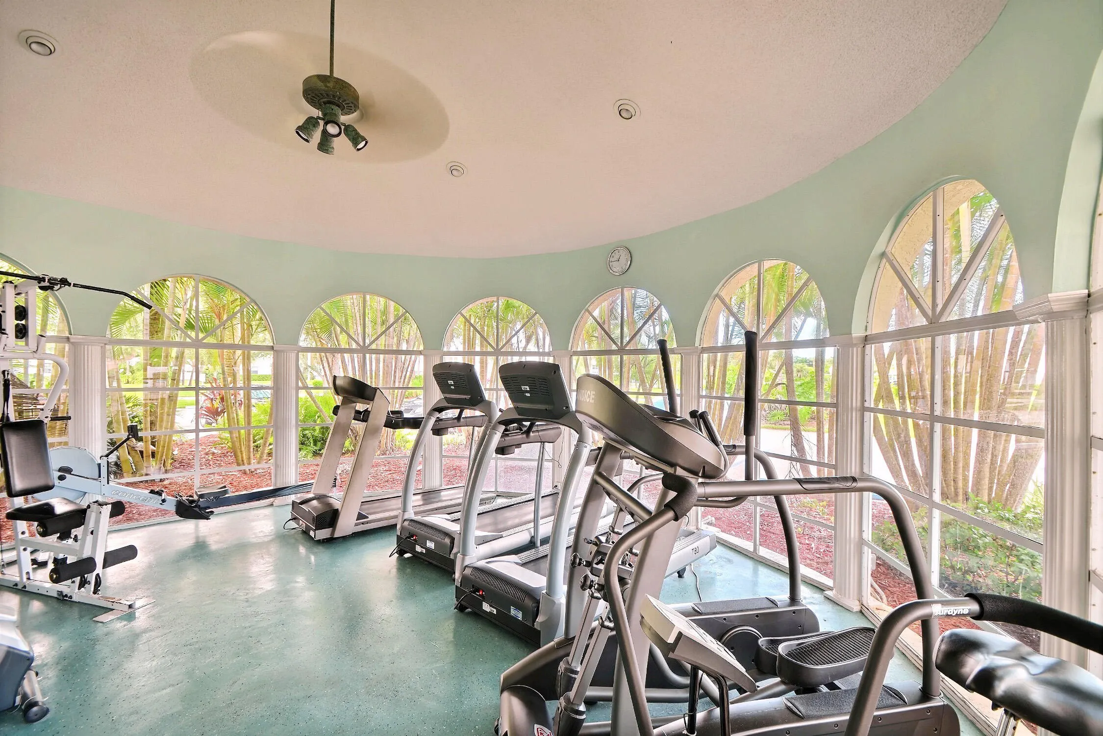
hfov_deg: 100.4
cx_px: 552
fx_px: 460
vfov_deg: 77.3
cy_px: 368
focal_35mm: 15
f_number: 5.6
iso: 100
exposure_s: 1/2
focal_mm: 10
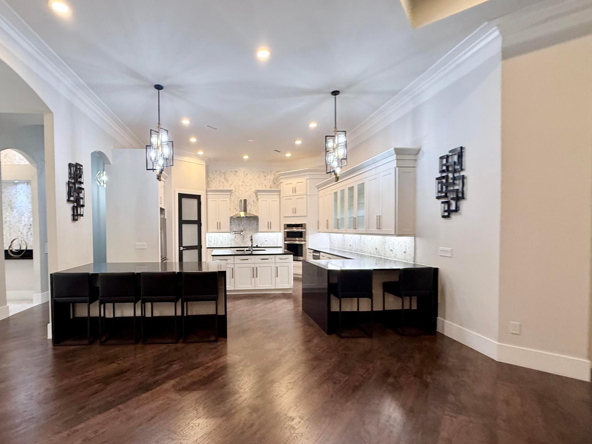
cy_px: 235
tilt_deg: -0.8
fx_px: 291
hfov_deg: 90.3
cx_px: 248
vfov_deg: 74.7
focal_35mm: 17
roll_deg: -1.5
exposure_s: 1/60
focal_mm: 2.22
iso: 200
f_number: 2.2
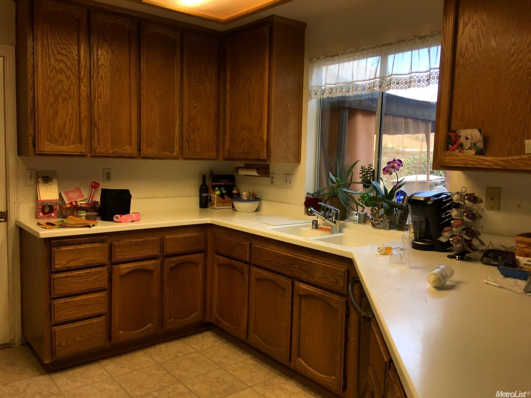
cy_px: 199
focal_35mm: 29
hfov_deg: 61.7
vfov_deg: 48.2
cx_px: 266
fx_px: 445
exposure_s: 1/42
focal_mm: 4.15
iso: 25
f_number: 2.2
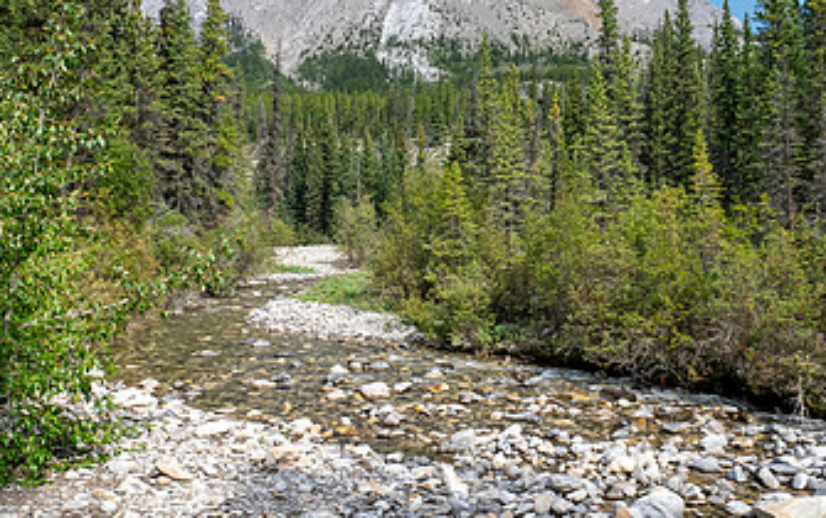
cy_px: 221
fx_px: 743
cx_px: 387
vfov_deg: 38.3
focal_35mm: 33
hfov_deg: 58.1
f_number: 8
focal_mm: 9
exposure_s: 1/60
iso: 320
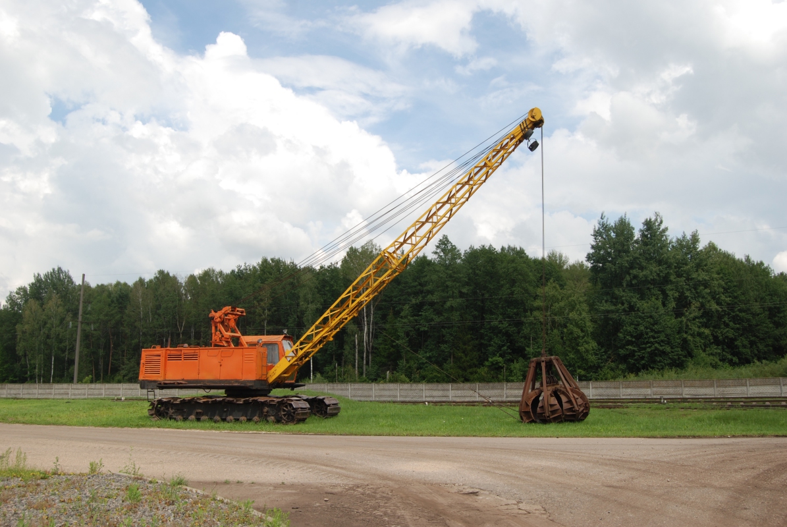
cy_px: 264
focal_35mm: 33
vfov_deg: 40.1
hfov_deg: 57.2
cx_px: 394
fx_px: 722
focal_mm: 22
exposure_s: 1/200
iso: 100
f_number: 7.1
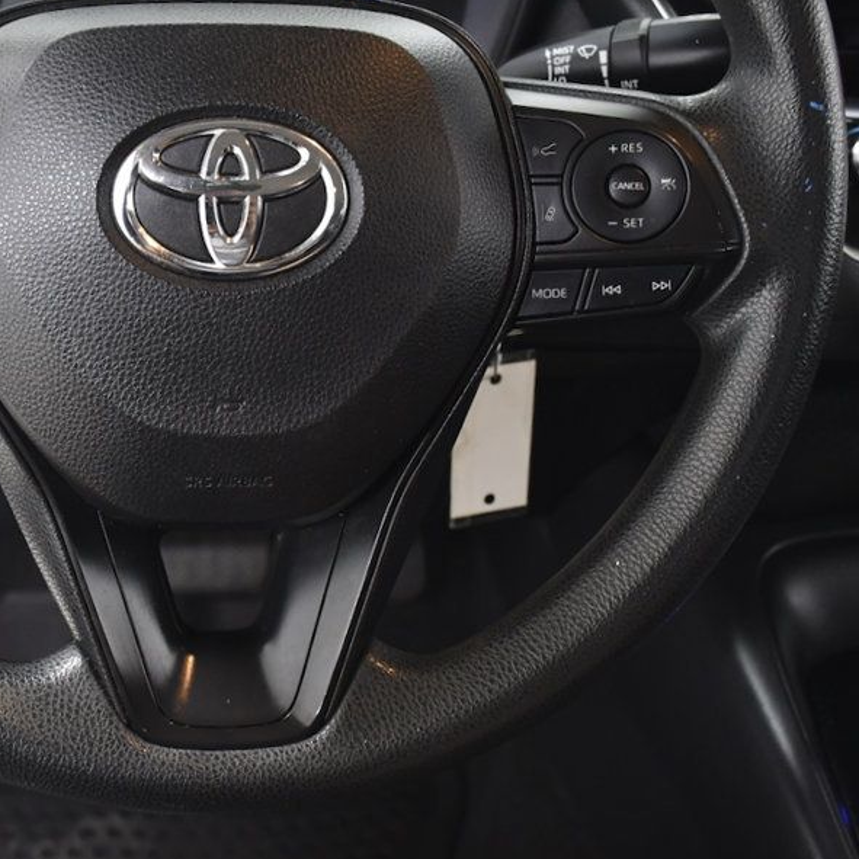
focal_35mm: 53
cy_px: 366
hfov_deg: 31.7
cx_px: 233
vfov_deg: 32.1
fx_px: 1488
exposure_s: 1/50
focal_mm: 24
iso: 1250
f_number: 5.6
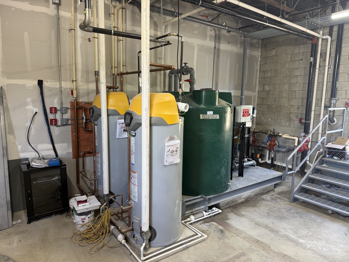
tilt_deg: -7.1
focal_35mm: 24
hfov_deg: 71.6
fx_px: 242
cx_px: 174
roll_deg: -0.9
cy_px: 131
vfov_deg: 56.8
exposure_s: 1/60
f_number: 1.78
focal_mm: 6.76
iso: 125
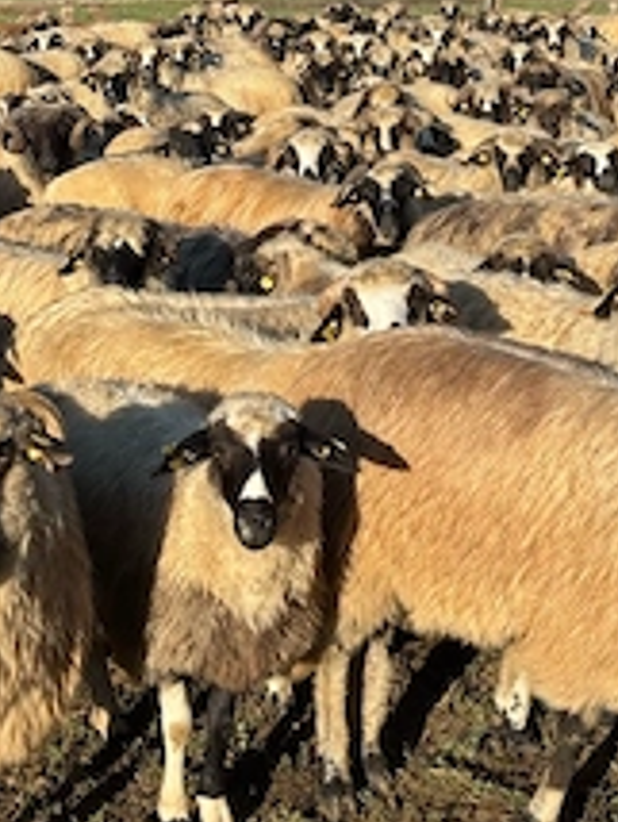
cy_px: 115
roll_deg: -7.9
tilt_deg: -13.1
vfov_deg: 19.9
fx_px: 2304
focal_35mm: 97
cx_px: 357
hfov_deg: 15.3
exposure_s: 1/2062
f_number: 1.6
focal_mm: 5.96
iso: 40
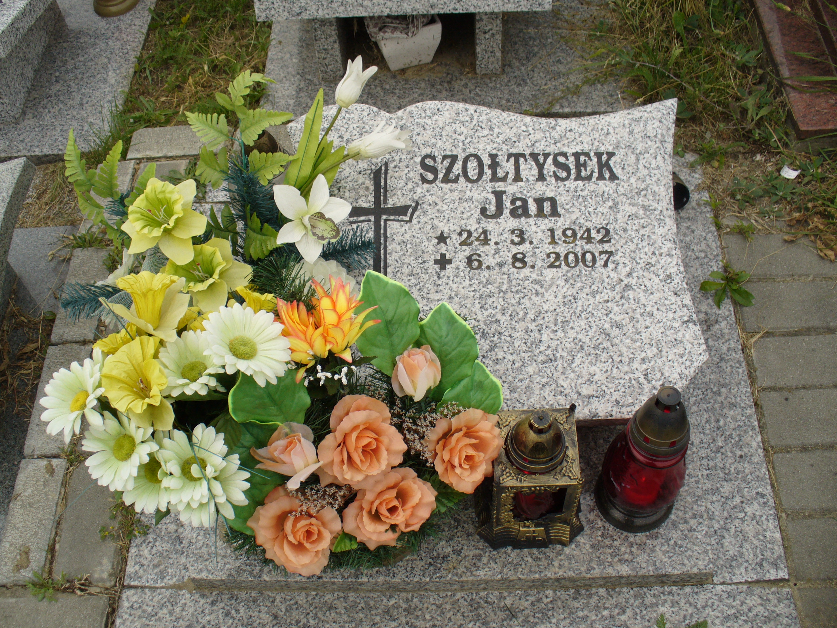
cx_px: 418
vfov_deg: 38.7
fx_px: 895
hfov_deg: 50.1
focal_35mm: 37
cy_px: 314
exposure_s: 1/200
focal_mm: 6.1
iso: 80
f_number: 5.6
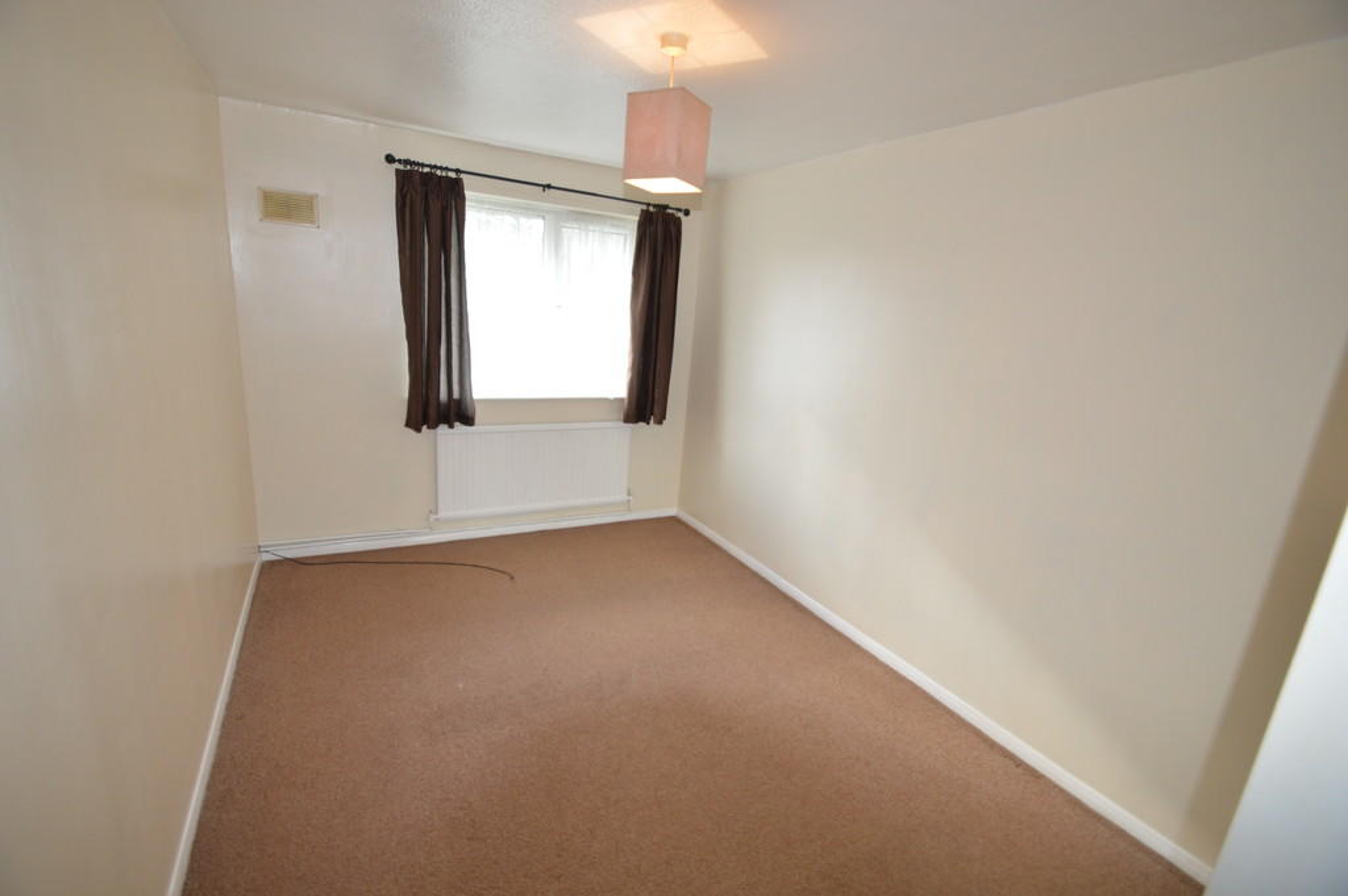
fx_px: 561
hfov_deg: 100.4
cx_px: 674
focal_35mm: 15
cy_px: 448
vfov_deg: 77.2
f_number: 4
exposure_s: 1/80
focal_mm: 10
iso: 400
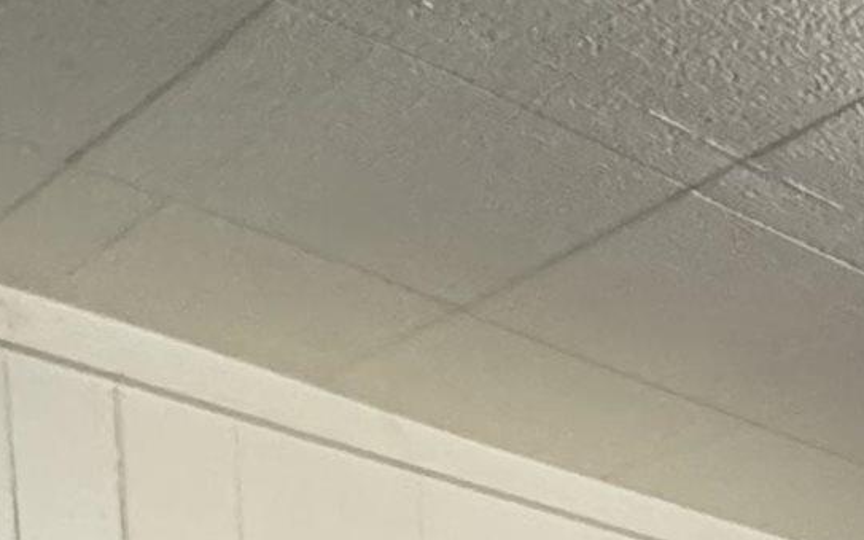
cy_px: 1574
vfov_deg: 10.9
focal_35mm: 84
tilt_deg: -10.7
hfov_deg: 22.5
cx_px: 1058
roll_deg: -0.4
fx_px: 1977
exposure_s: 1/60
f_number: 2.2
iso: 800
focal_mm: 2.22
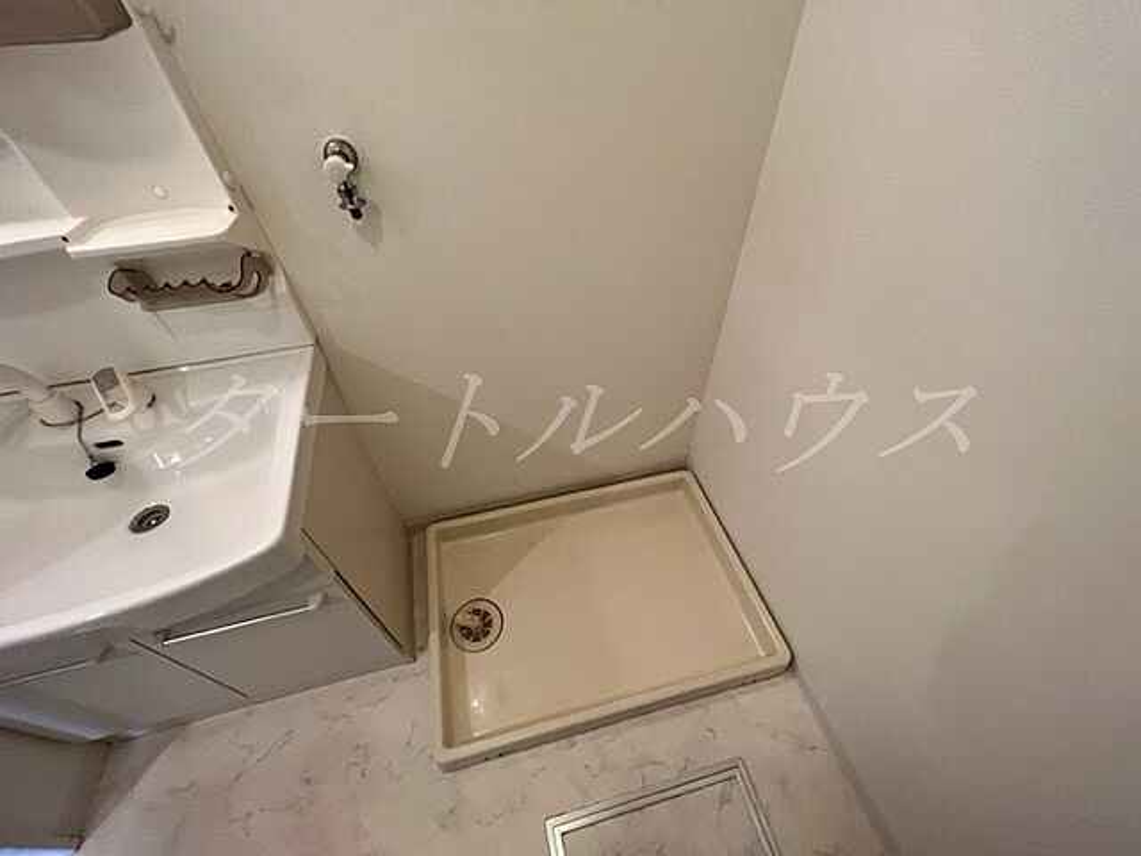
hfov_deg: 106.2
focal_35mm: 13
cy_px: 428
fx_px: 429
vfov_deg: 89.9
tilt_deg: -45.9
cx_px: 570
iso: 250
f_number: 1.8
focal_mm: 1.57
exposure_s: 1/120
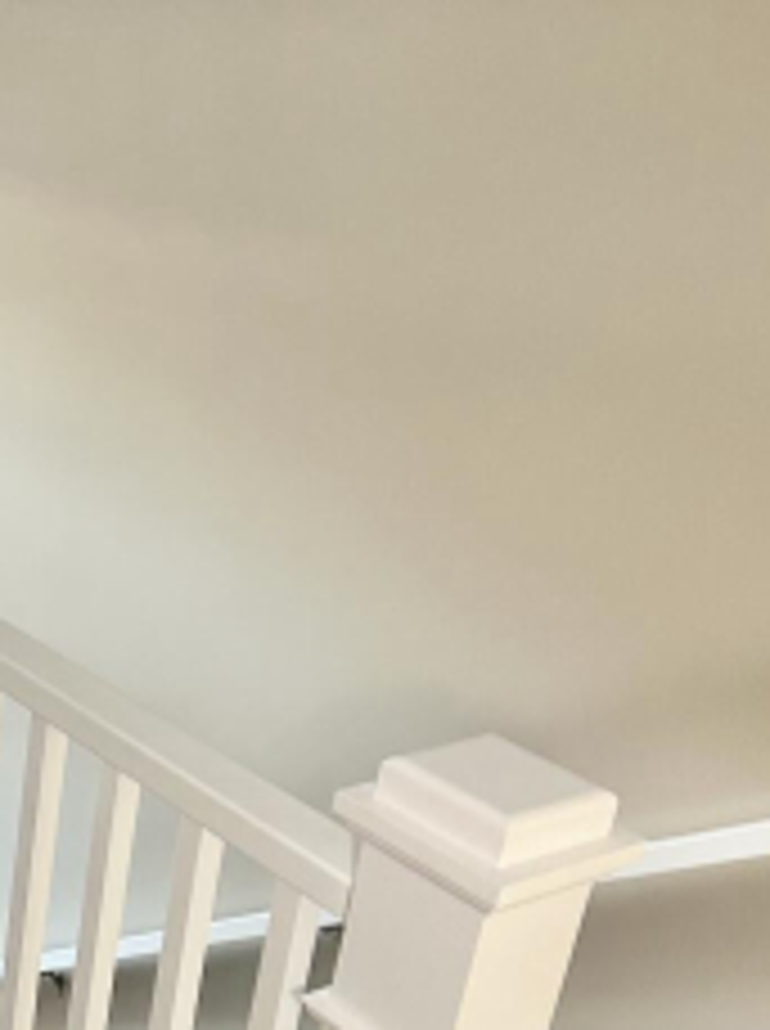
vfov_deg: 27.4
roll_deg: -3.7
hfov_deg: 19.6
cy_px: 771
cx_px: -176
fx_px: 2082
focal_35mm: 70
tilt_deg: -26.3
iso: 250
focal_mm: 6.86
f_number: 1.78
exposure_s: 1/76
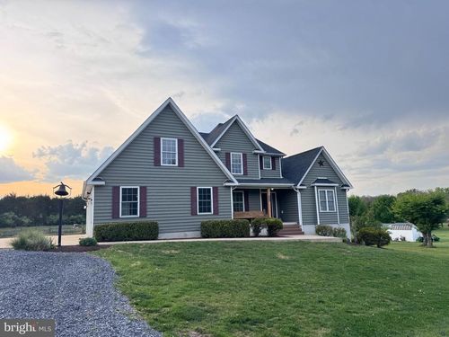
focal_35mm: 24
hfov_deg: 71.6
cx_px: 224
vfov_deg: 56.8
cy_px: 168
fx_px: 311
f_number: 1.78
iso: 80
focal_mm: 6.76
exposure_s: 1/966
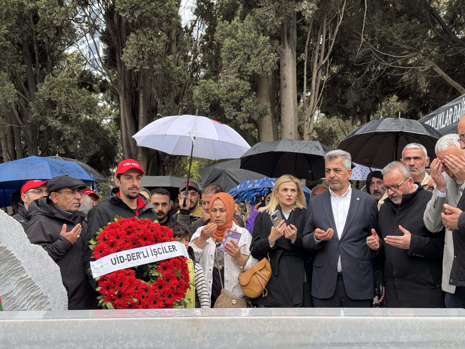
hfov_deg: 39.7
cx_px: 232
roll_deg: +0.8
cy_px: 174
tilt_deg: +5.9
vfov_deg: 30.3
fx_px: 645
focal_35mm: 48
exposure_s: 1/347
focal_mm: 6.76
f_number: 1.78
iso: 64
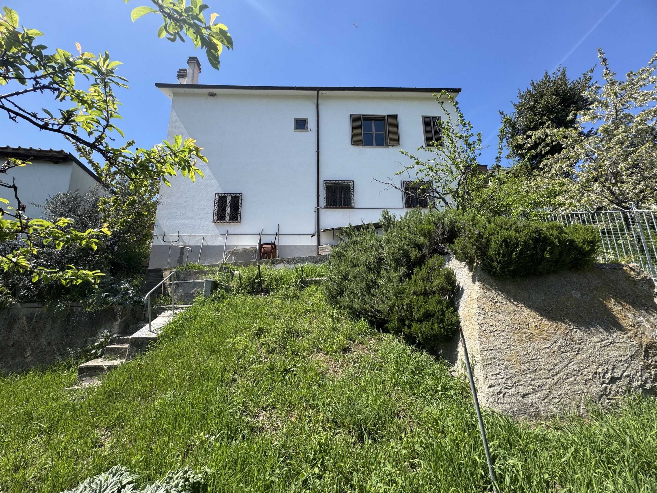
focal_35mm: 14
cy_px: 246
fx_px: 266
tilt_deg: +13.0
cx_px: 328
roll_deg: +1.0
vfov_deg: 85.7
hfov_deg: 102.1
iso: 40
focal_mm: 2.22
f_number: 2.2
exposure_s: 1/1006
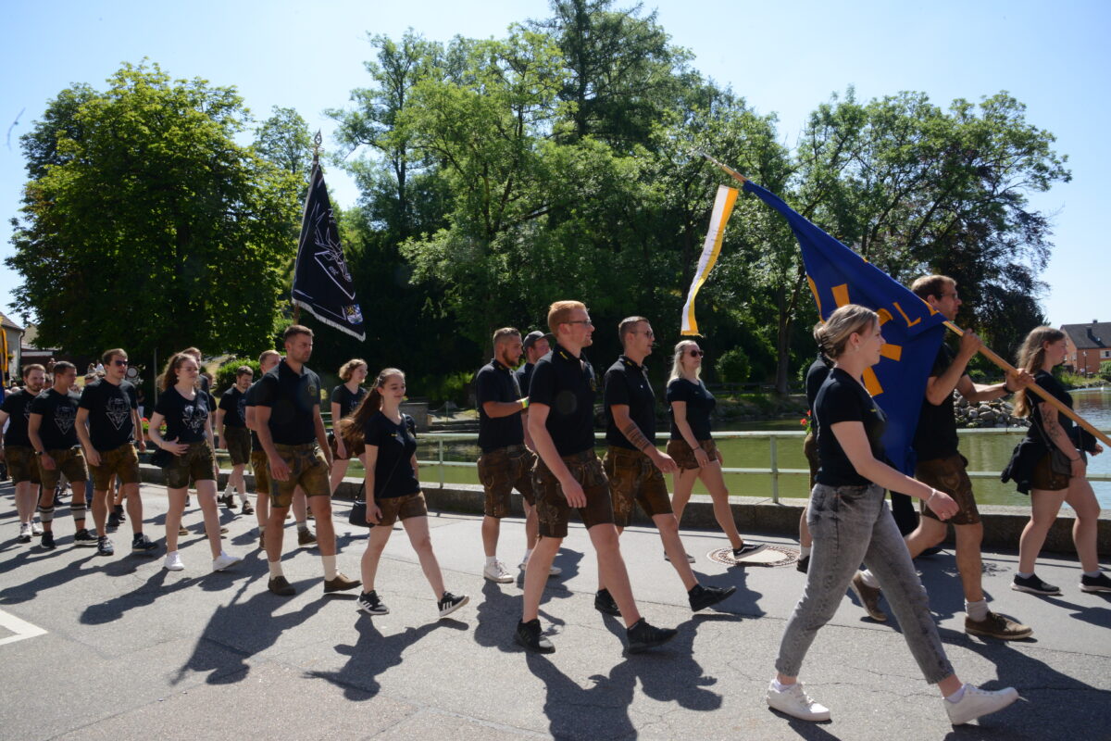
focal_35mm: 24
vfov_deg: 53.1
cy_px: 370
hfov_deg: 73.7
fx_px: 741
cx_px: 556
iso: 1000
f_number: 20
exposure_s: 1/250
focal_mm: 24
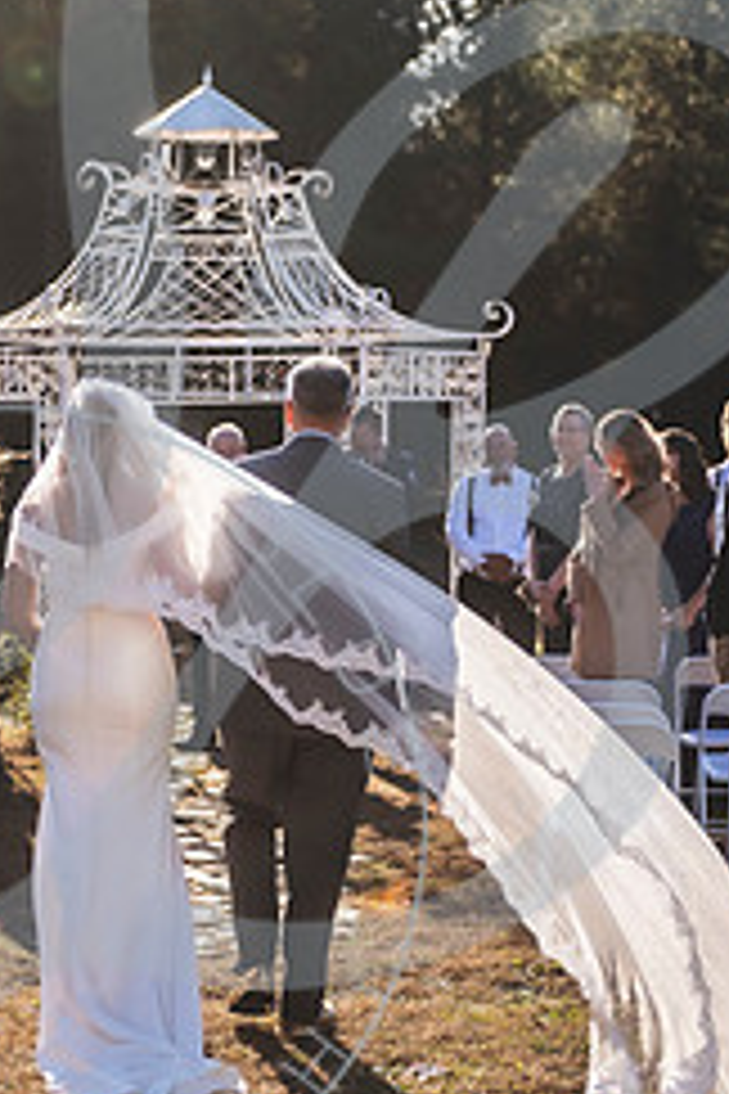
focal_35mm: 111
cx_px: 212
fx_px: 3371
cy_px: 482
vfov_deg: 18.4
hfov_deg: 12.3
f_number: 2.8
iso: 100
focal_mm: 60
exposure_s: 1/1600
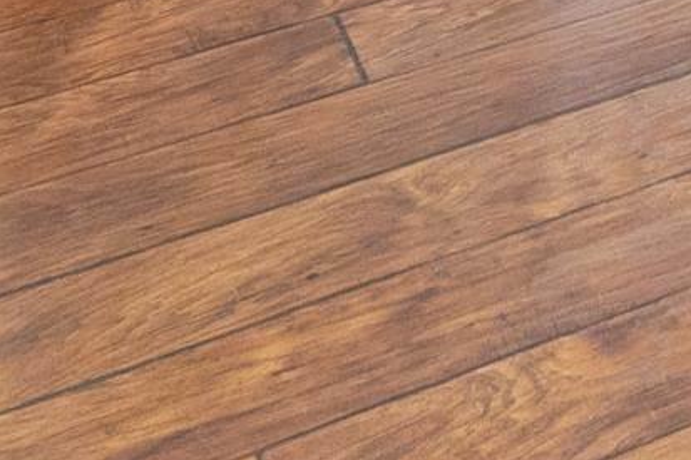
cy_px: -1158
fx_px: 2091
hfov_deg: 16.6
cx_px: 1116
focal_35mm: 109
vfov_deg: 8.8
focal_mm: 10
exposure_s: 1.3
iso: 500
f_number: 7.1
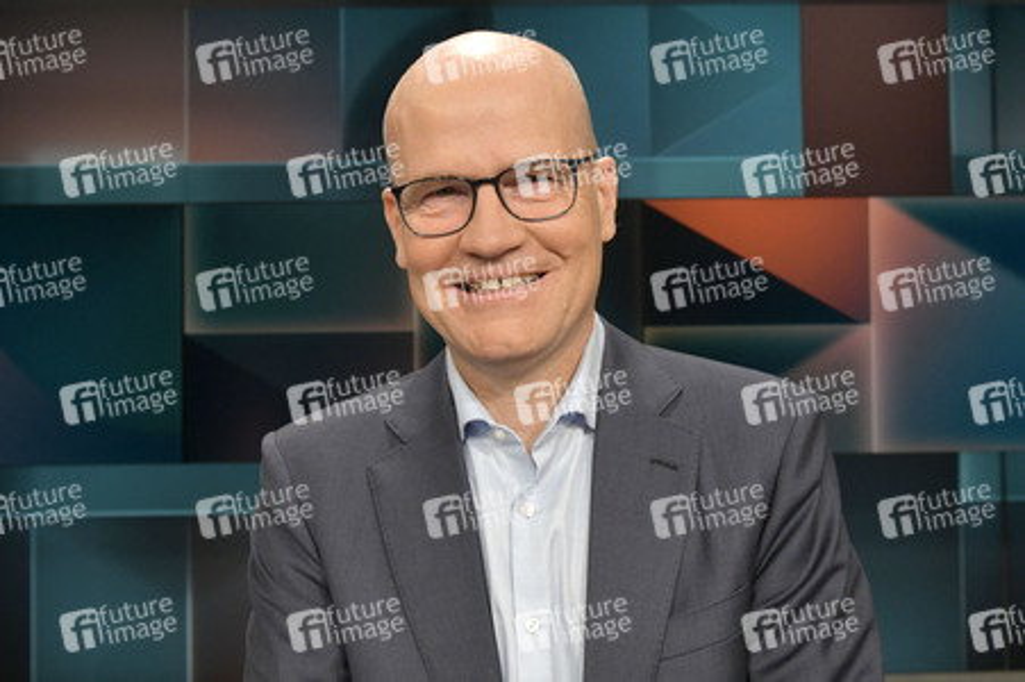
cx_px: 512
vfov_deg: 37.8
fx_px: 996
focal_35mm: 35
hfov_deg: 54.5
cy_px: 341
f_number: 6.3
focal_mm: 35
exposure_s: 1/200
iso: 2500
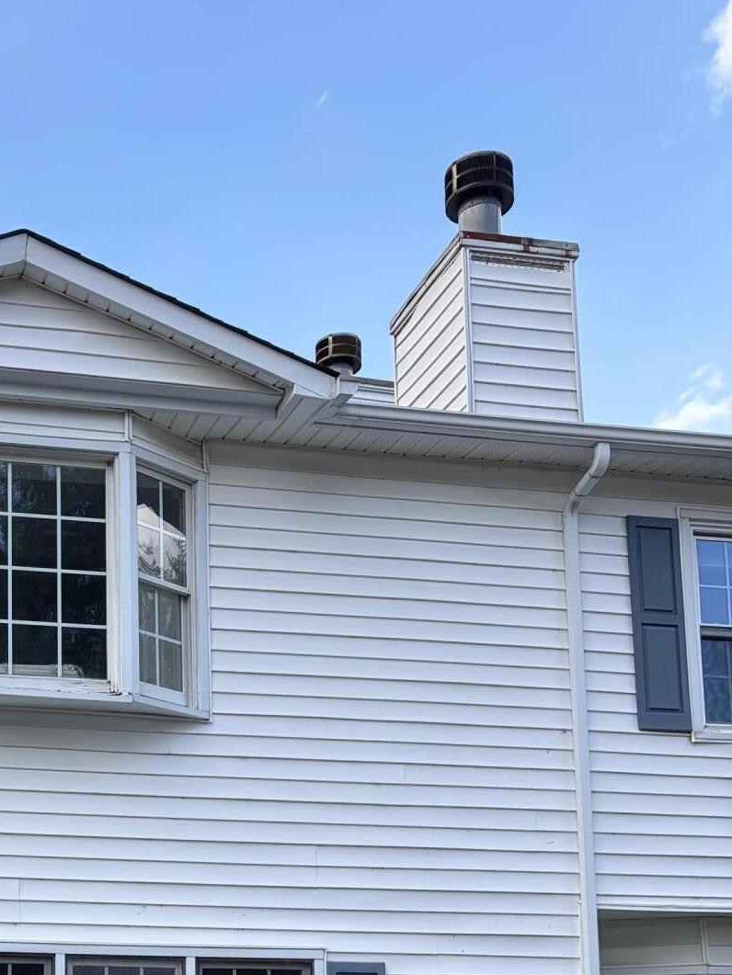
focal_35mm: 49
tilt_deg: +8.9
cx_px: 45
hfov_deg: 28.3
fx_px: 1381
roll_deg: -0.3
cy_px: 899
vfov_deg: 36.2
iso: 50
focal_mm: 5.96
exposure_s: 1/791
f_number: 1.6
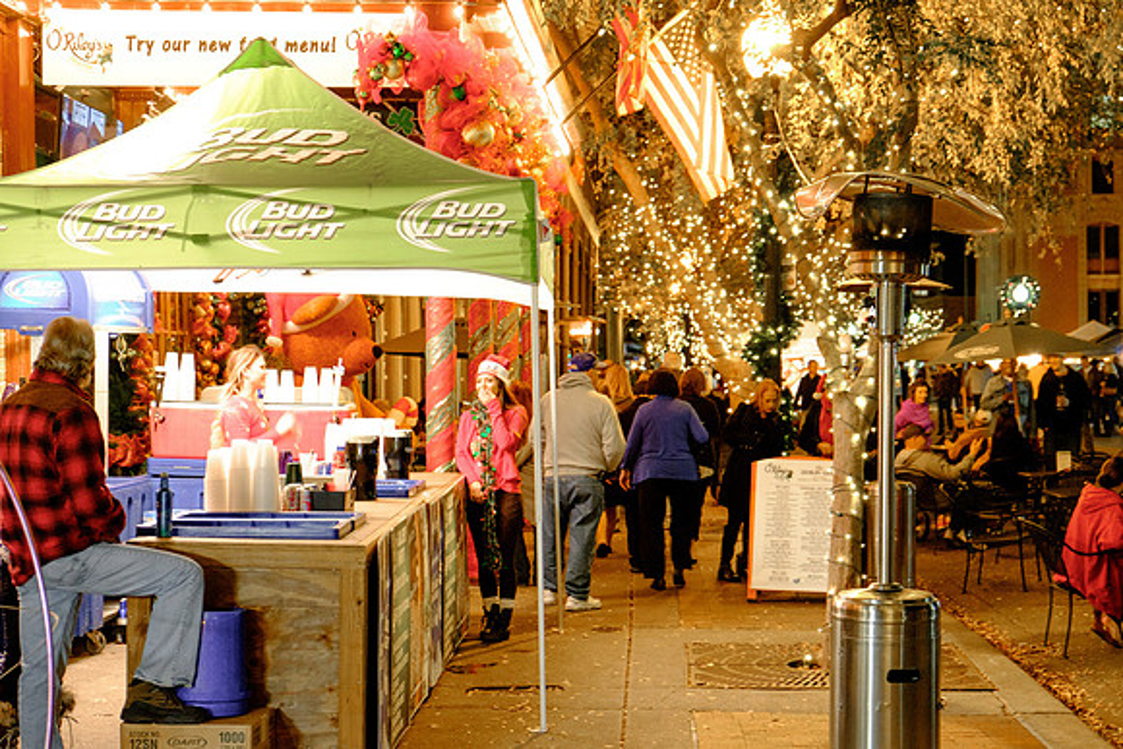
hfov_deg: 33.9
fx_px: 1841
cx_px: 562
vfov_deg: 23.0
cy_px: 374
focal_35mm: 59
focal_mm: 39
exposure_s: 1/30
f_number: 3.6
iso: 1600
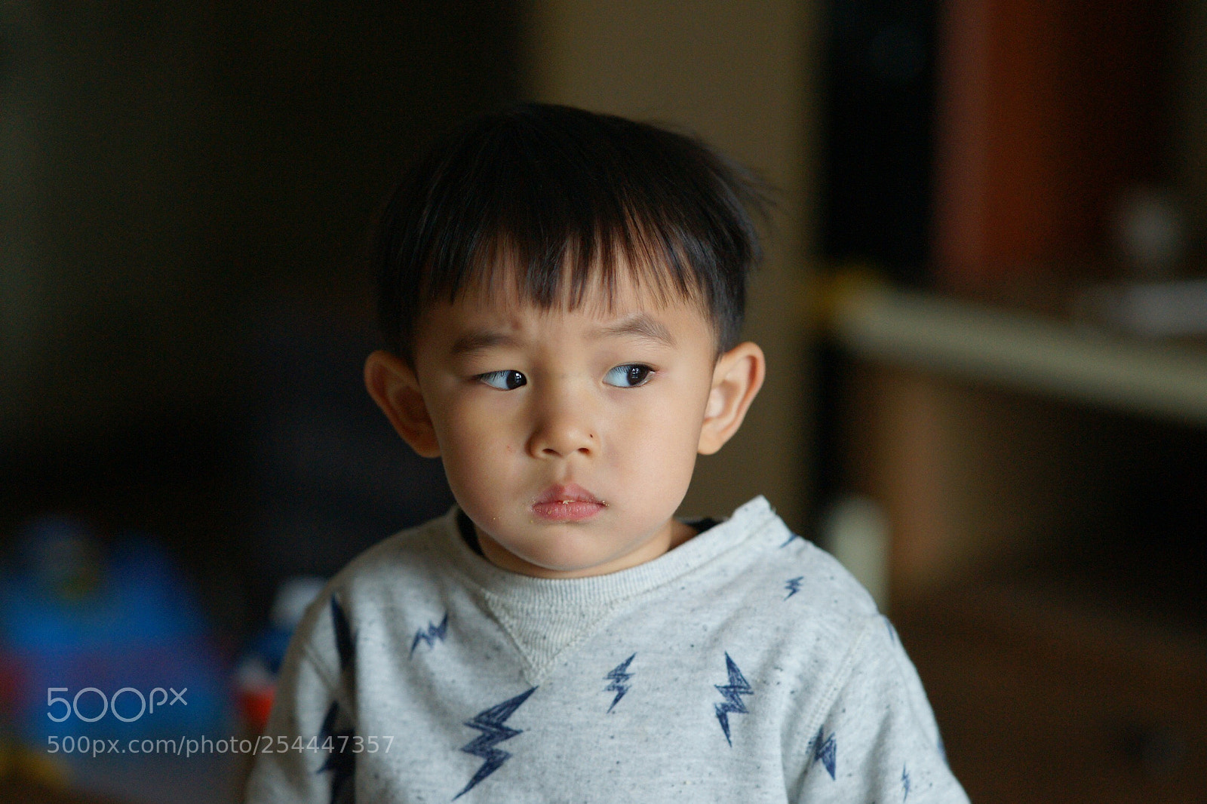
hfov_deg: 15.2
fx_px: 4525
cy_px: 402
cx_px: 604
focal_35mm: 135
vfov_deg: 10.2
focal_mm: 135
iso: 1600
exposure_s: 1/200
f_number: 2.8
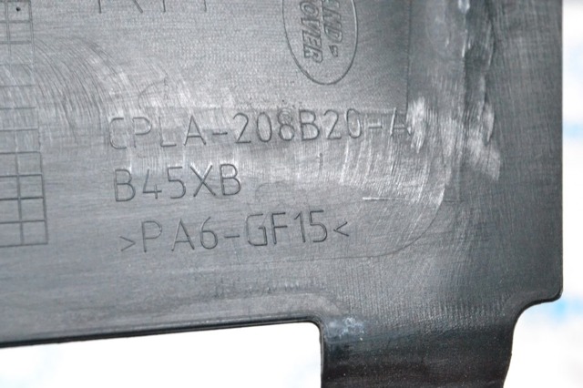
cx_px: 292
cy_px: 194
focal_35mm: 82
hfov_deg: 24.6
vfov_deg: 16.5
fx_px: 1335
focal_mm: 55
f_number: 10
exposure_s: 1/125
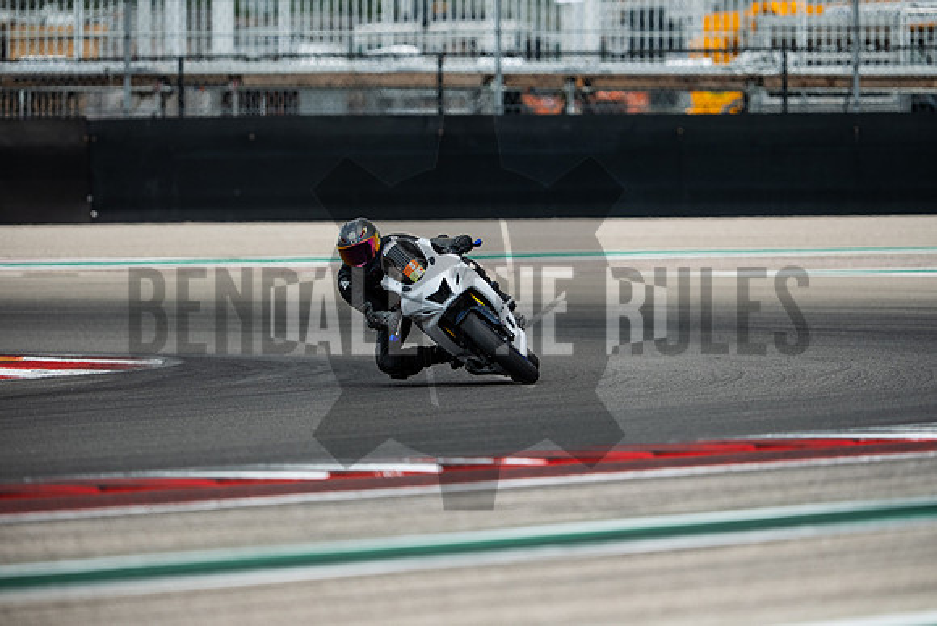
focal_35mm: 420
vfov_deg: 3.3
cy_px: 313
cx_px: 468
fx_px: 10934
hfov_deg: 4.9
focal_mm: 280
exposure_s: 1/1600
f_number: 2.8
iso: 320
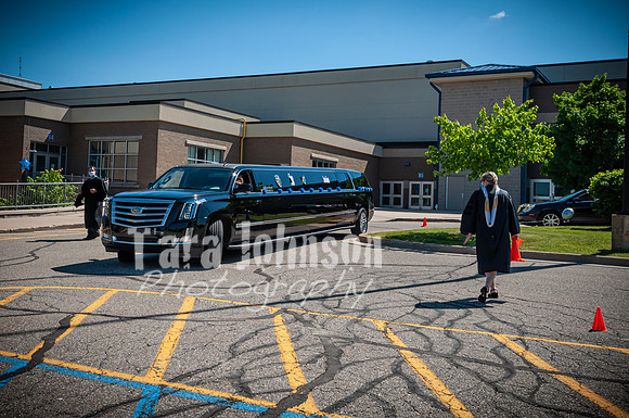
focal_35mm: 41
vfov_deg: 32.1
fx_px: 724
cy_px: 177
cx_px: 267
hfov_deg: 46.8
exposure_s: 1/320
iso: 200
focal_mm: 24
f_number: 9
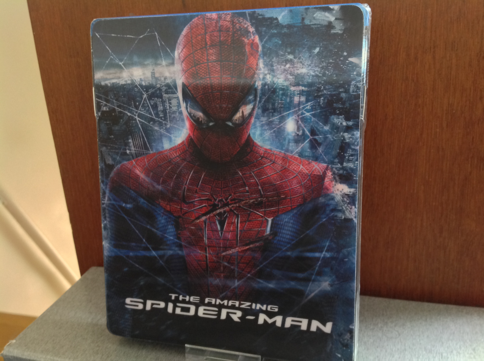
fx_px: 489
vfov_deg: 40.6
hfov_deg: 52.7
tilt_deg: -20.0
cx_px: 242
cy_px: 180
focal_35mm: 35
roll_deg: +4.2
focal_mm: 4.28
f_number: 2.4
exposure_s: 1/15
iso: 250
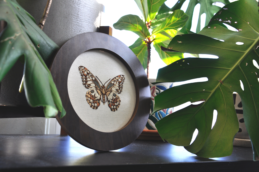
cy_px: 86
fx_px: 302
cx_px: 130
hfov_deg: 46.4
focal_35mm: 42
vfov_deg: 31.8
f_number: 4
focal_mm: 28
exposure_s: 1/40
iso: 200
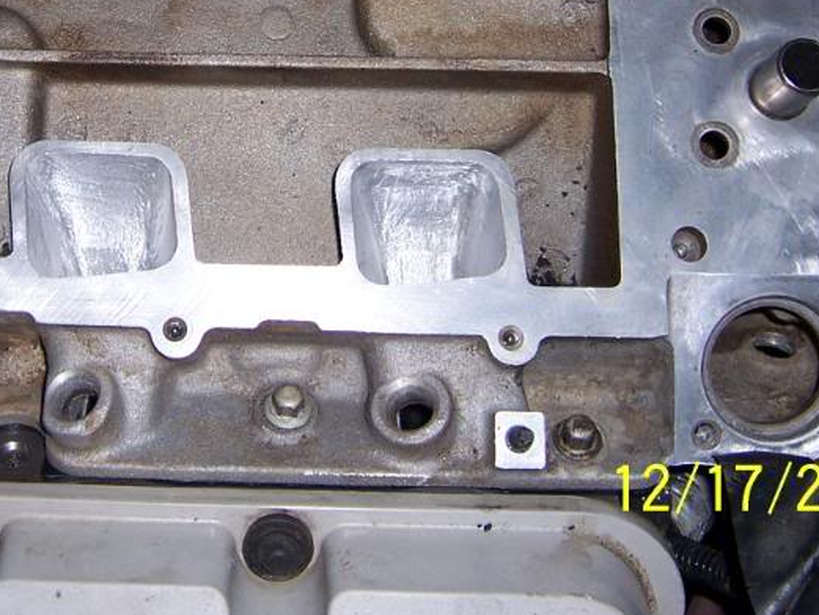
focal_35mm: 64
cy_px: 50
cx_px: 211
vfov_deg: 22.3
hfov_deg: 29.8
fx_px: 1515
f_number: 2.8
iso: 80
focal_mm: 5.5
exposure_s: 1/60
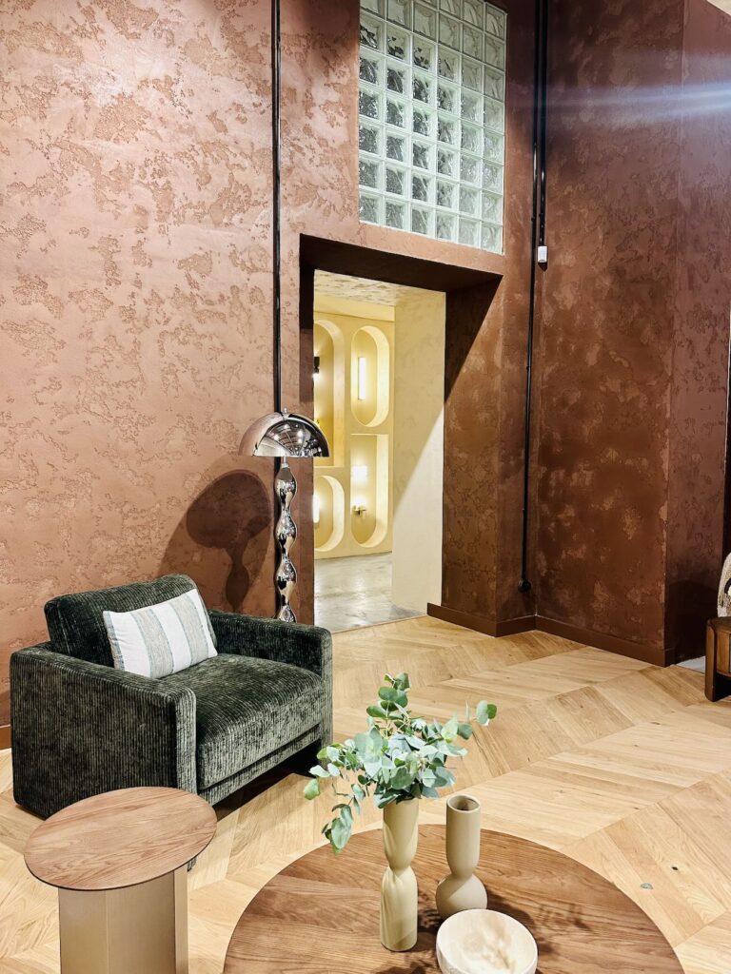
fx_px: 676
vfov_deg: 71.6
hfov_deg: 56.8
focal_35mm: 24
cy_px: 487
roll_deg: -0.1
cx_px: 366
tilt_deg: -2.1
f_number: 1.78
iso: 250
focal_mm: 6.86
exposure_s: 1/108
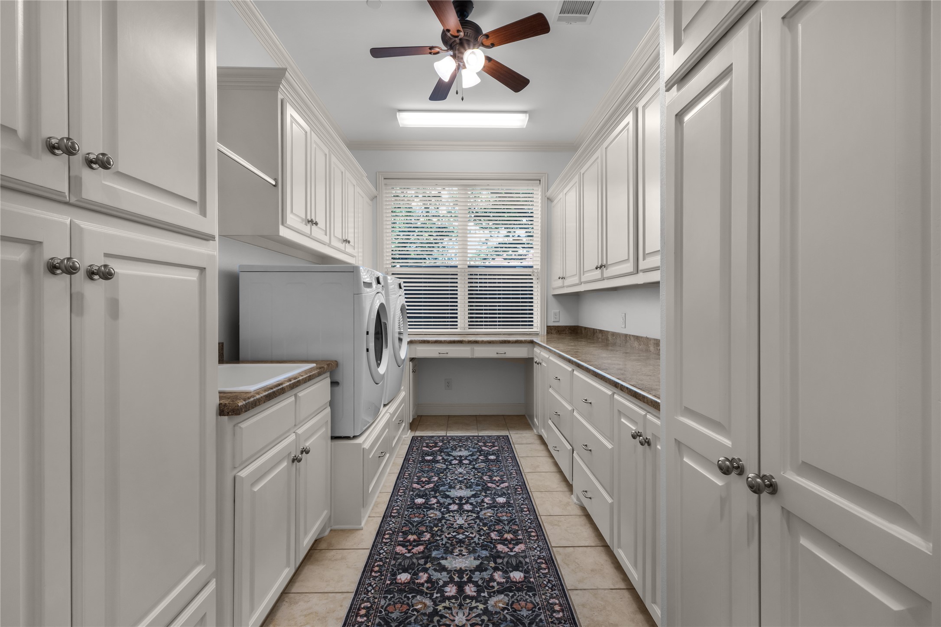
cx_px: 470
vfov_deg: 77.3
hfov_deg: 100.4
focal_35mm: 15
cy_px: 314
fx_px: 392
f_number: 10
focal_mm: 10
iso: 200
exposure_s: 1/4
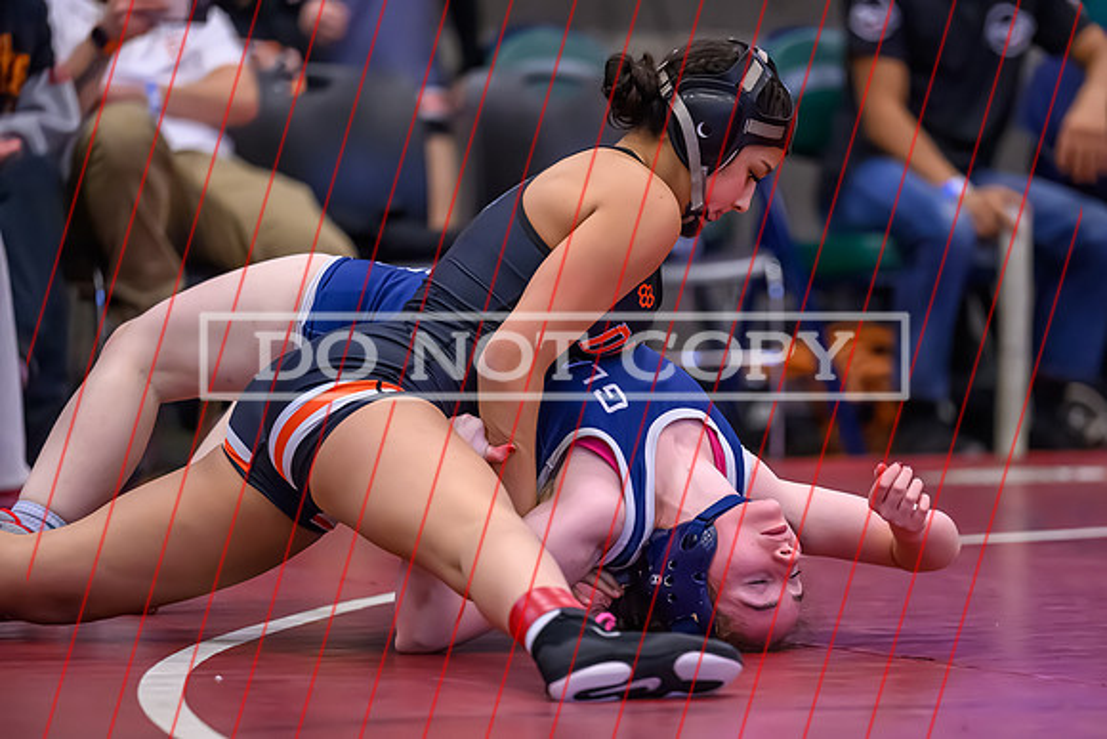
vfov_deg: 6.2
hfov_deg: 9.3
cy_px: 438
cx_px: 622
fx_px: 6785
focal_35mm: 221
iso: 8000
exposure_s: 1/640
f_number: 2.8
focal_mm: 185
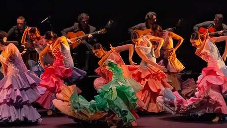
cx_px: 131
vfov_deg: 3.6
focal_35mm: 339
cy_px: 62
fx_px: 2040
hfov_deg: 6.4
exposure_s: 1/400
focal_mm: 221
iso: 20000
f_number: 6.3
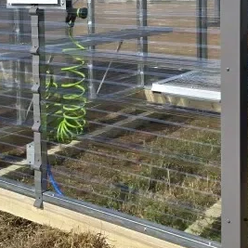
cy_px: 31
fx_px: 494
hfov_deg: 28.2
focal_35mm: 61
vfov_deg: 27.3
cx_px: 124
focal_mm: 6.3
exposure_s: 1/6809
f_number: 1.7
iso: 80
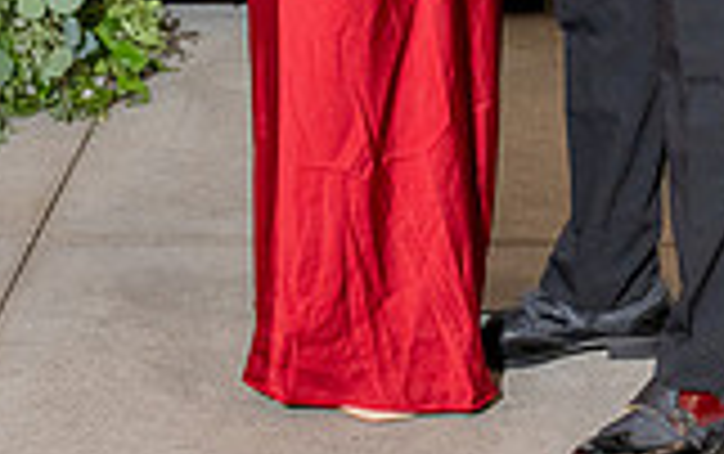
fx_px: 3200
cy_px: -494
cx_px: 460
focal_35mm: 162
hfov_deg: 12.9
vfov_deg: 7.7
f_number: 5.6
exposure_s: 1/200
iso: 800
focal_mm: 38
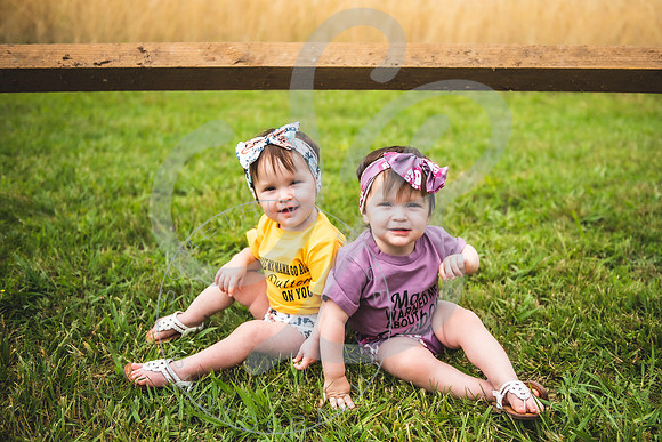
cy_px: 226
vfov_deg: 31.4
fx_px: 786
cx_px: 367
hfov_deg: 45.6
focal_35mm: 43
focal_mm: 38
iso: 100
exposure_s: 1/800
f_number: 2.8
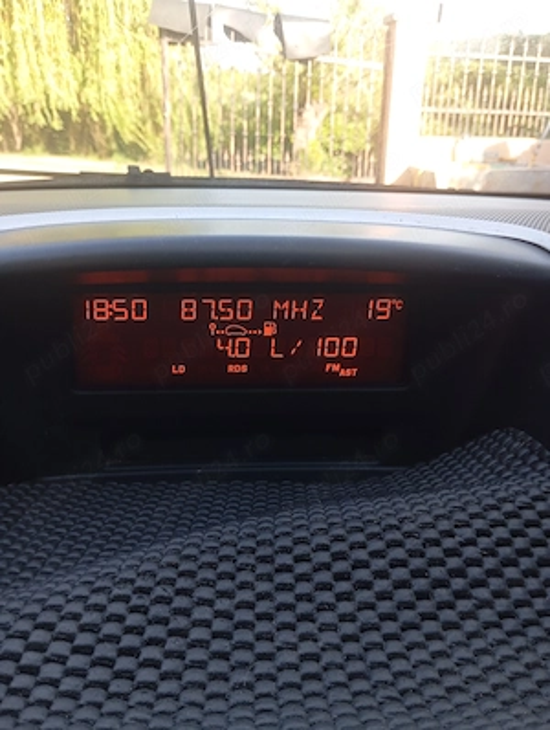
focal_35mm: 28
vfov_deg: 63.4
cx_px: 275
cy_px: 365
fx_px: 591
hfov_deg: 49.9
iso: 226
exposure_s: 1/100
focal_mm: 4.22
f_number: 1.8
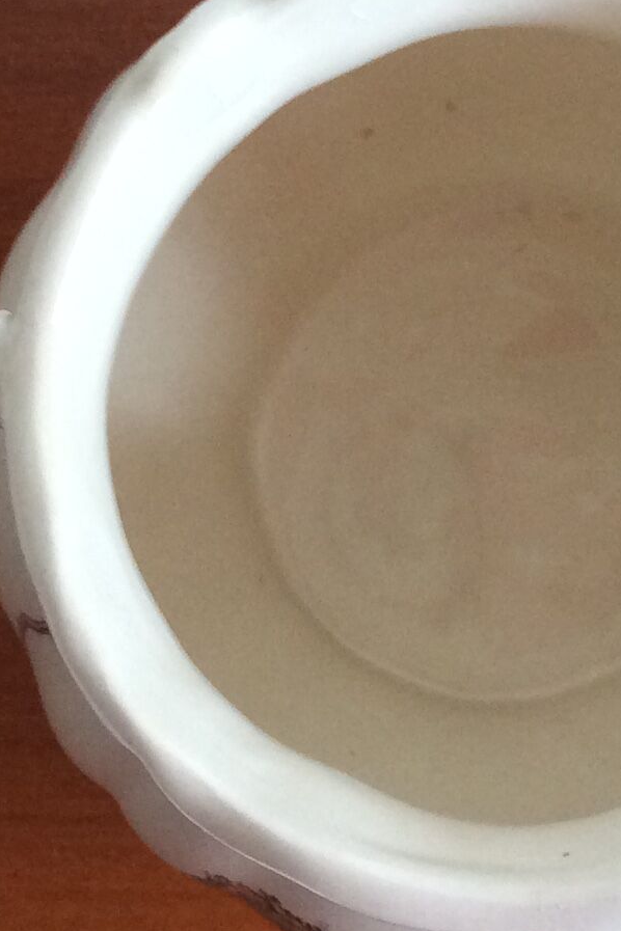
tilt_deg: -83.8
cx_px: 362
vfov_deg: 21.1
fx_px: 2484
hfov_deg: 14.2
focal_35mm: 96
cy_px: 237
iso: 125
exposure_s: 1/25
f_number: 2.4
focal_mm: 3.3
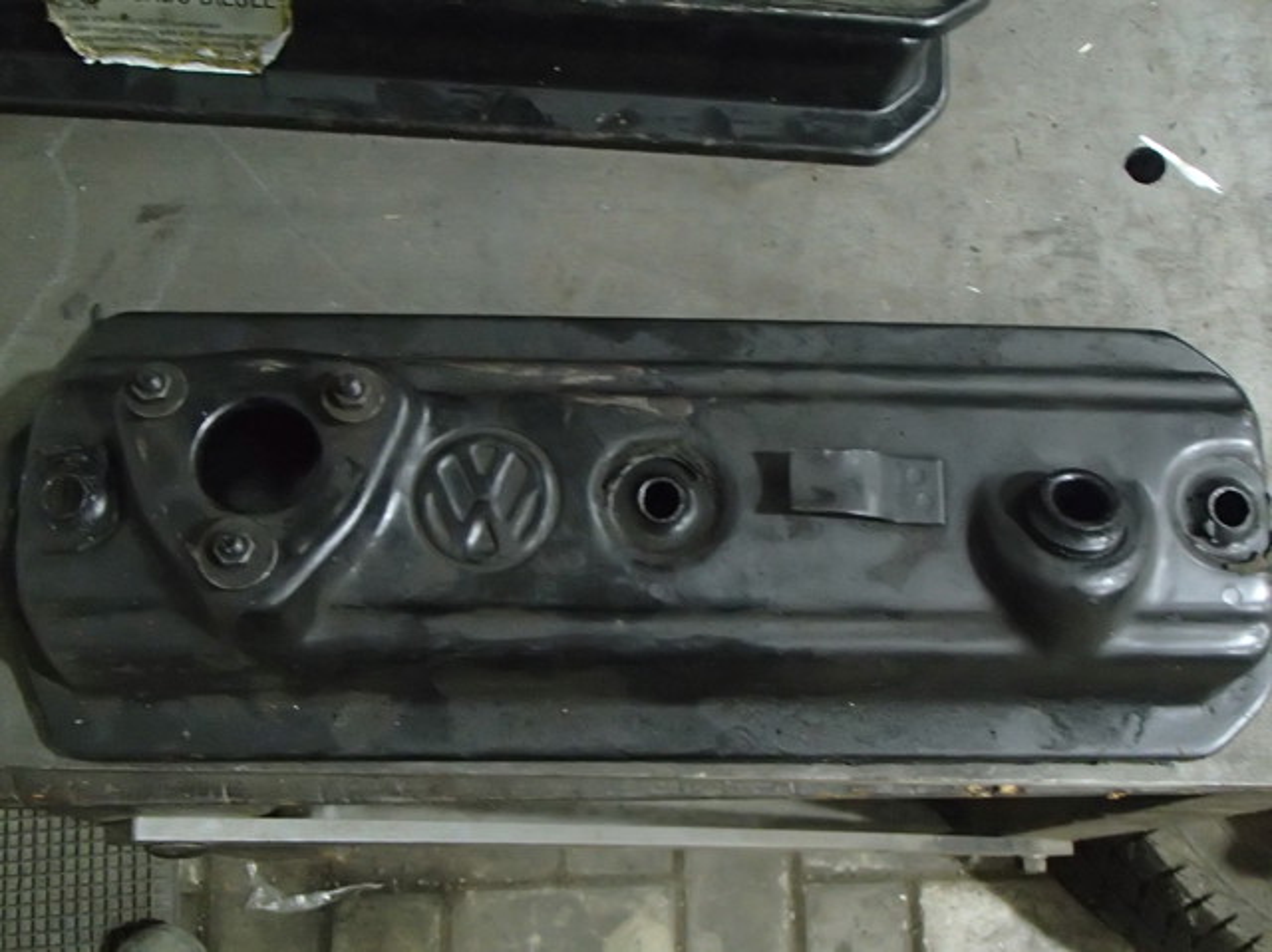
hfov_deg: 50.2
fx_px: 1359
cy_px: 476
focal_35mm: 37
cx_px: 636
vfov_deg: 38.6
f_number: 4.7
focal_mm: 6.64
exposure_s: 1/8
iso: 1600
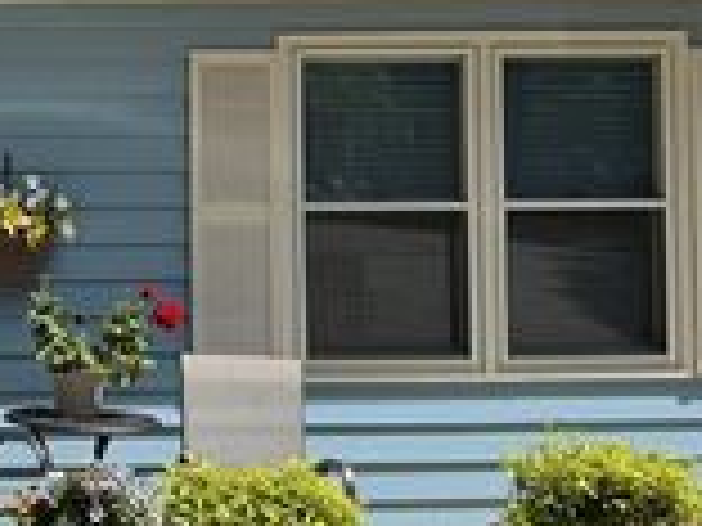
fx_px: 1562
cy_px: 160
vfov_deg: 19.1
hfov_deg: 23.4
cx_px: -117
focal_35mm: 77
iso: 80
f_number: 1.78
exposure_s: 1/4167
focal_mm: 6.76
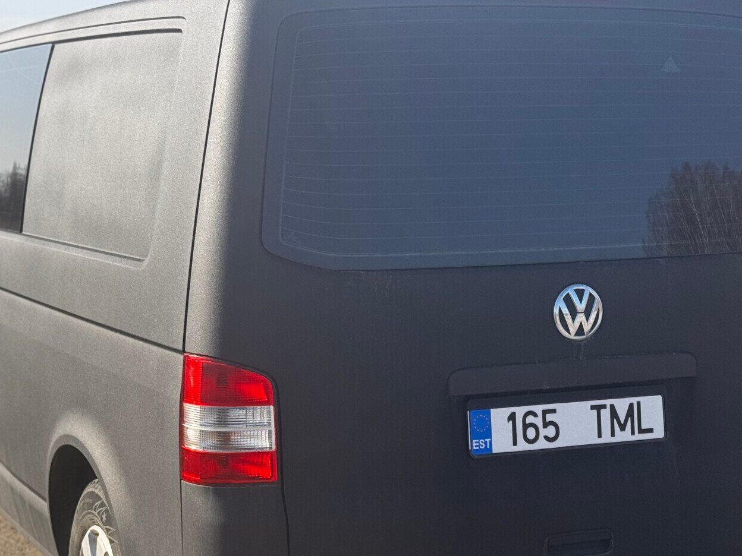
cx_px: 333
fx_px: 1608
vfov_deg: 19.5
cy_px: 403
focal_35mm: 75
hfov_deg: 26.0
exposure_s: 1/2611
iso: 64
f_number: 1.78
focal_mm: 6.76
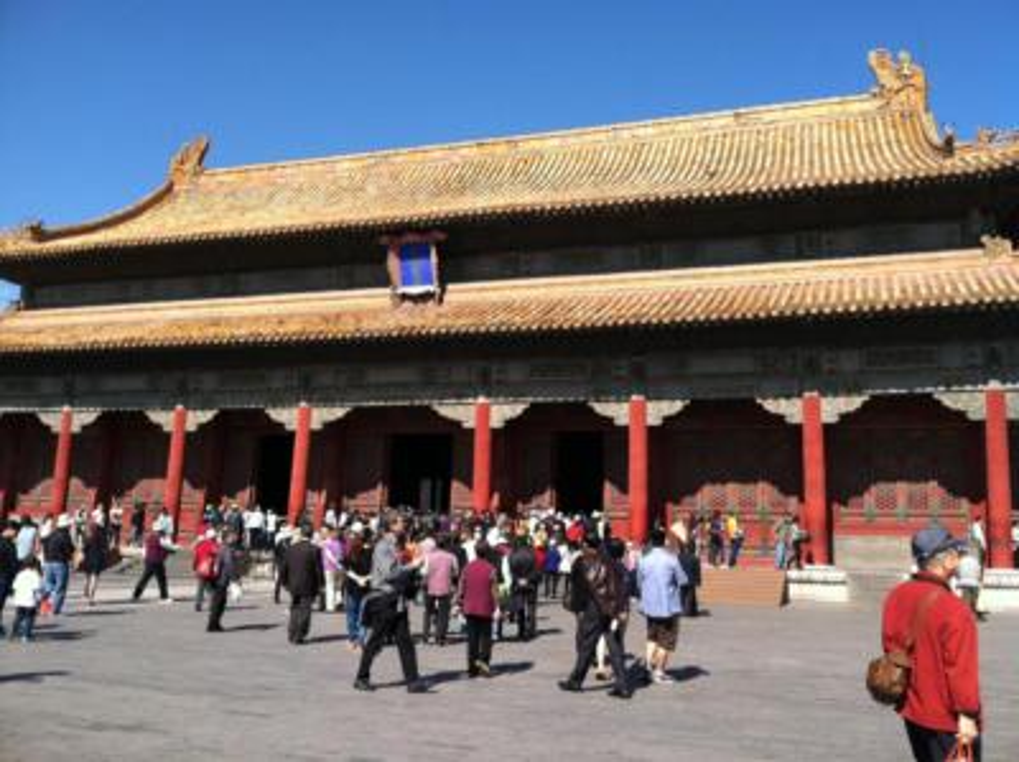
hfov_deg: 52.7
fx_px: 1029
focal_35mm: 35
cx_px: 510
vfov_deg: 40.6
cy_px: 381
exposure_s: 1/750
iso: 80
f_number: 2.8
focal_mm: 3.85
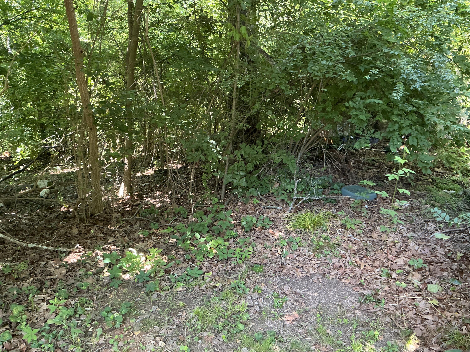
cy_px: 176
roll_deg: -2.8
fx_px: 380
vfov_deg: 49.7
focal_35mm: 28
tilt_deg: -17.1
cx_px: 235
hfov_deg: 63.4
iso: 80
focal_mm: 3
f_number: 1.8
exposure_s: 1/60
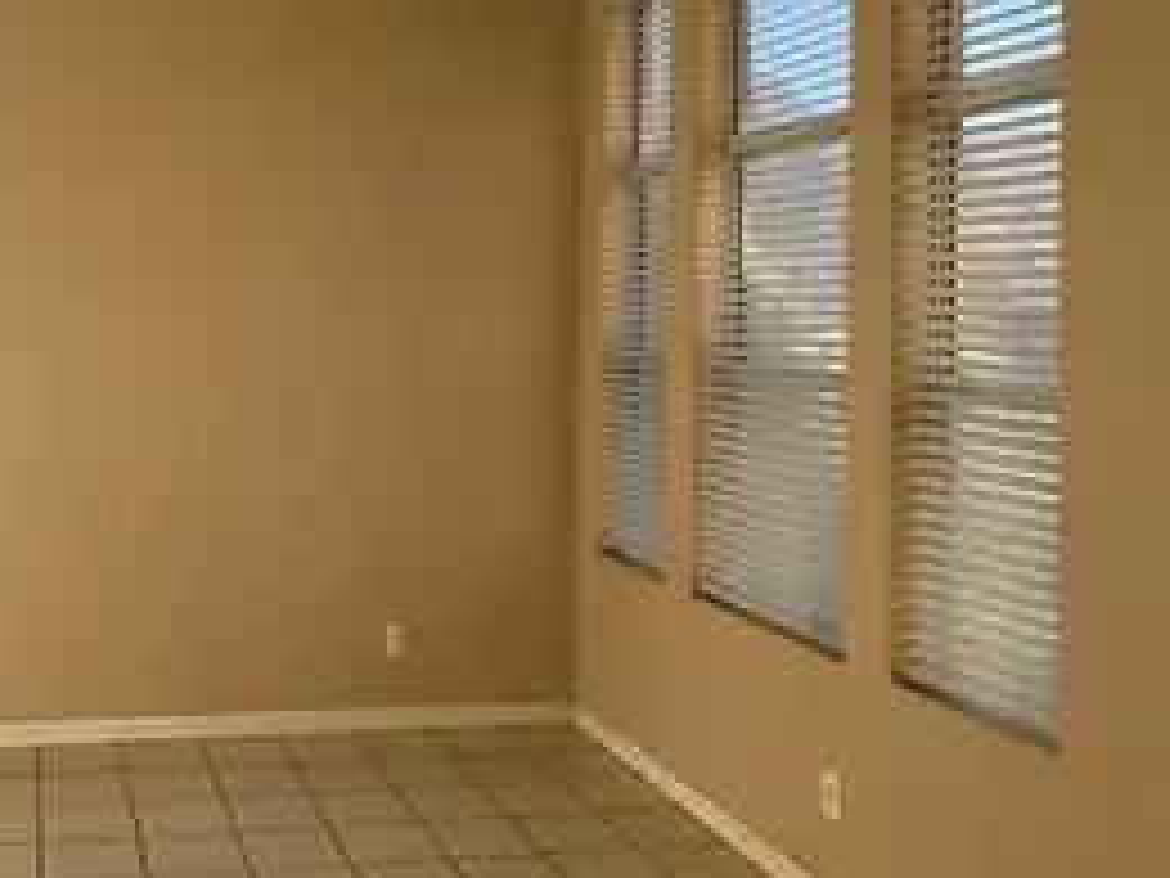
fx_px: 1352
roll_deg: -1.0
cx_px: 279
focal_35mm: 40
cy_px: 270
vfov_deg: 35.5
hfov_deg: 45.0
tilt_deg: +0.5
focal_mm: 5.7
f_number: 1.5
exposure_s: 1/155
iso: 64
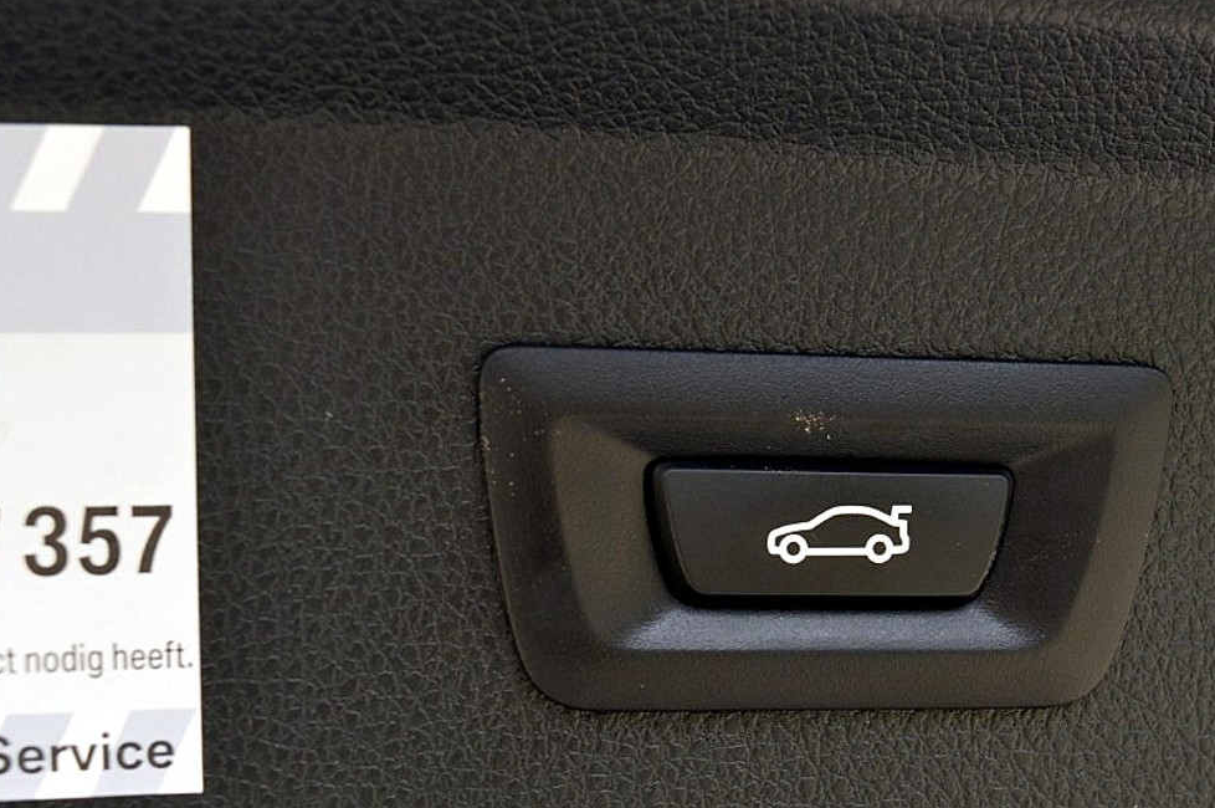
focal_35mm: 73
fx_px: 2461
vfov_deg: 18.6
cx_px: 805
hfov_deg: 27.6
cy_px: 512
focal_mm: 34
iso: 800
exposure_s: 1/60
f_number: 8
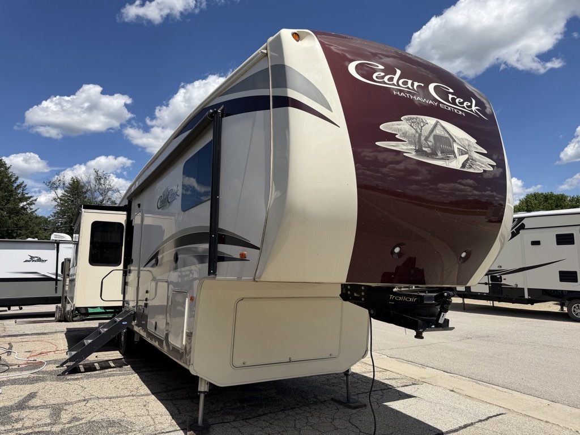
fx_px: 402
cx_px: 290
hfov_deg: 71.6
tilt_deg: +6.5
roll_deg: -0.1
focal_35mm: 24
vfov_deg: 56.8
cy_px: 218
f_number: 1.78
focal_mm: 6.76
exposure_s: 1/6711
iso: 80
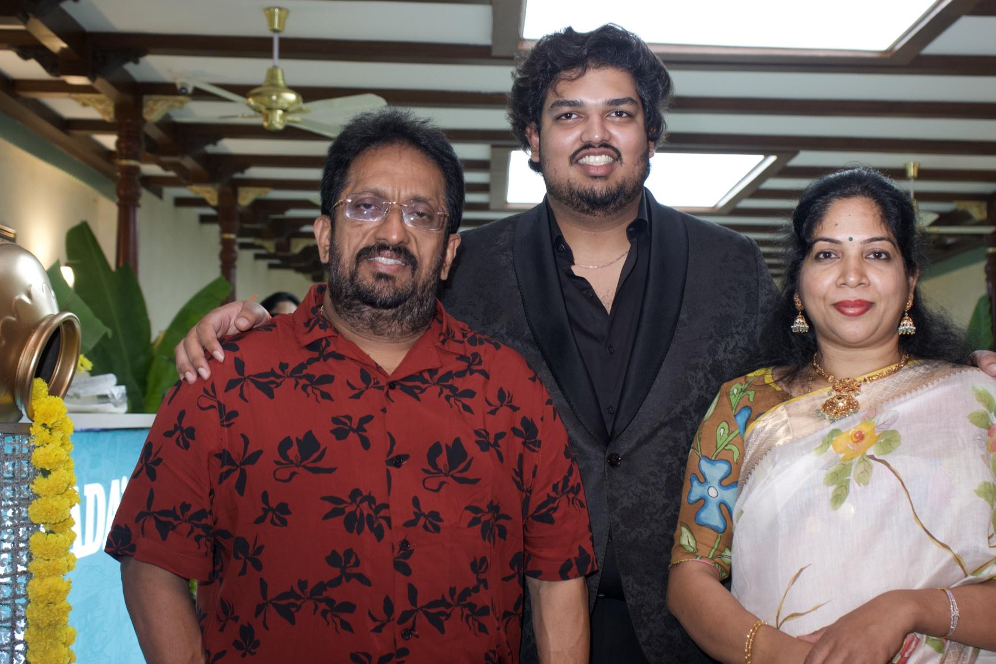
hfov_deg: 42.7
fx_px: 1272
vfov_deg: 29.2
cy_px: 345
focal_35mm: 46
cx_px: 538
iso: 1000
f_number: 4.5
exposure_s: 1/100
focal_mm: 32
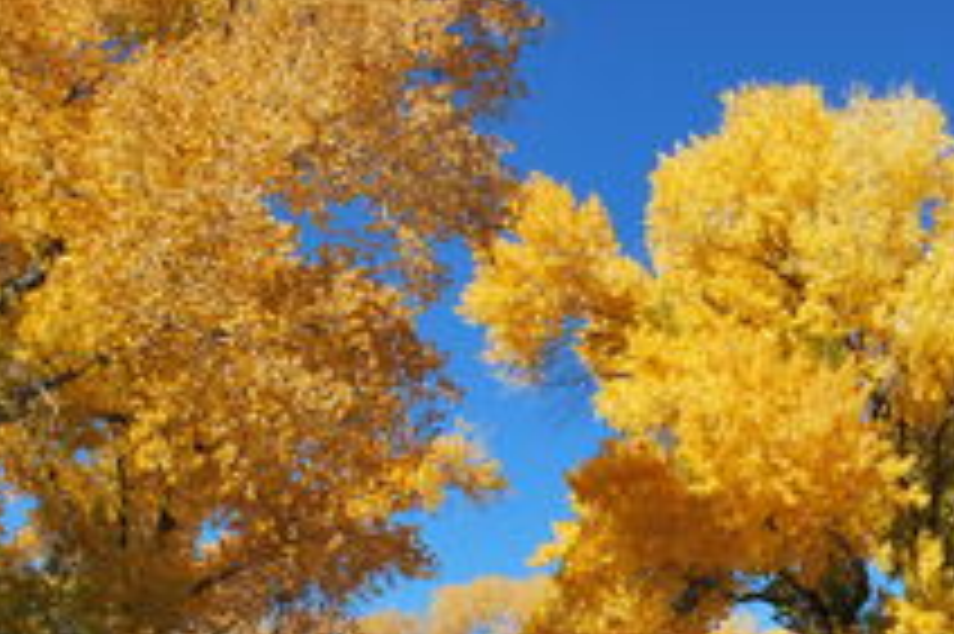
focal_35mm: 68
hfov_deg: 28.9
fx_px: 1801
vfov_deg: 19.6
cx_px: 796
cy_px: 589
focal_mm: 24
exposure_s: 1/200
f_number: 11
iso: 200
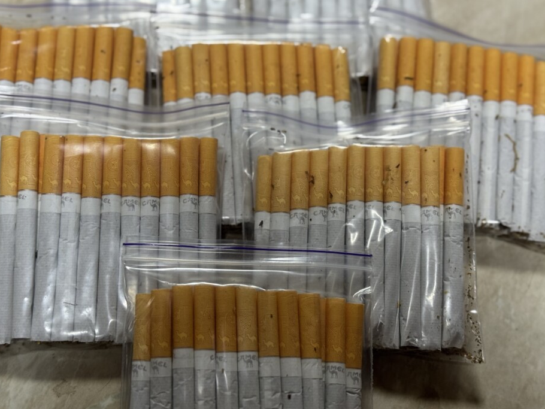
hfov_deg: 35.5
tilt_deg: -64.1
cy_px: 190
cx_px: 246
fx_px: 850
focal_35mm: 54
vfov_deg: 27.0
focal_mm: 6.76
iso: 125
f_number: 1.78
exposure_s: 1/50
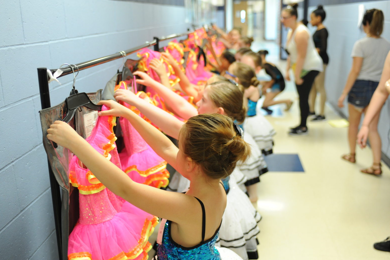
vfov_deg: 32.6
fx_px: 444
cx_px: 193
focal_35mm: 41
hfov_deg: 47.4
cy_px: 131
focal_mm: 40
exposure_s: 1/125
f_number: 2.8
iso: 2000
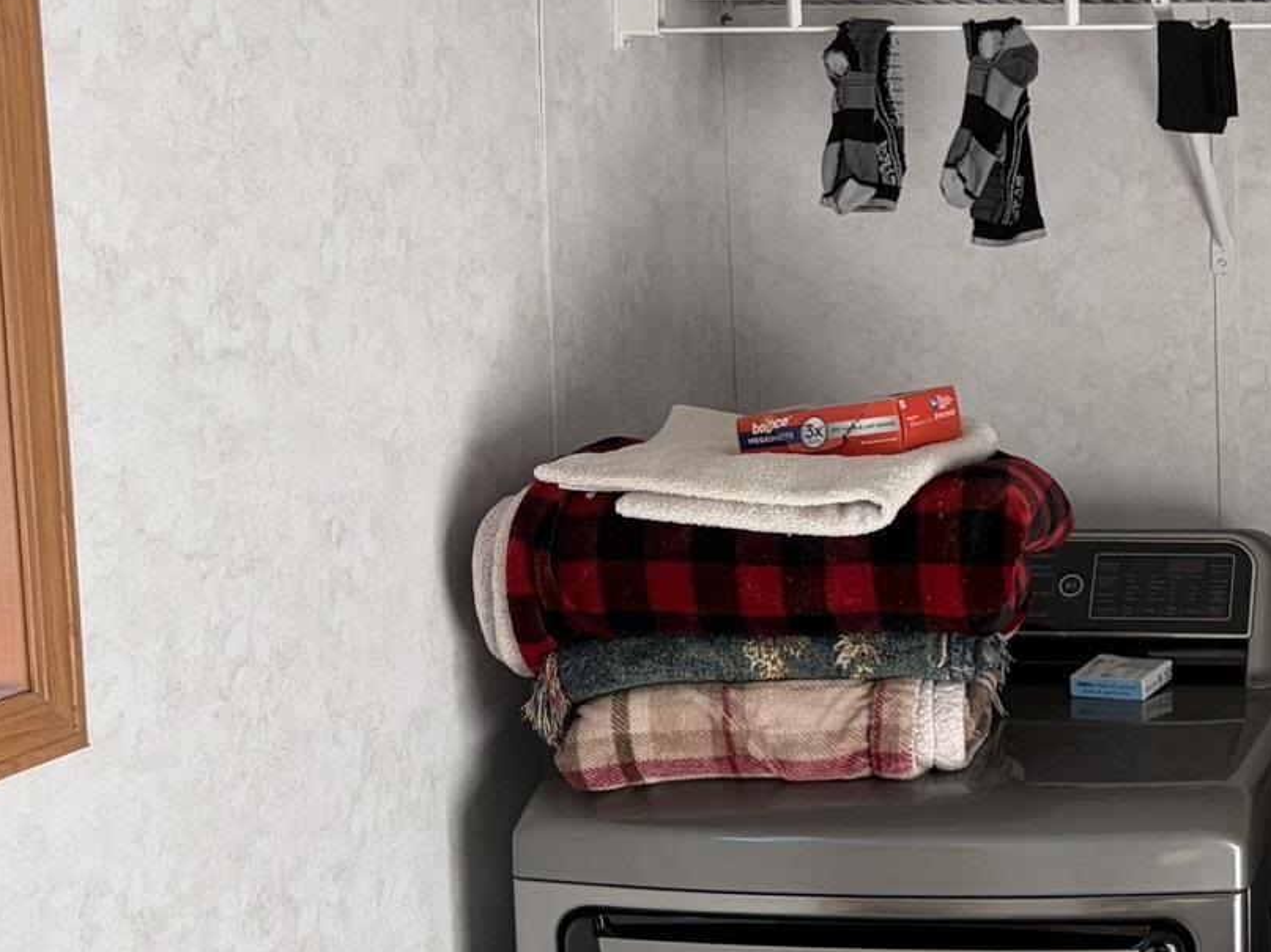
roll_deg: -0.6
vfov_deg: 22.2
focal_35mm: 66
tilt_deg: -5.9
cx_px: 1353
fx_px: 2423
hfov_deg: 27.2
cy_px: 403
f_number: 1.6
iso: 50
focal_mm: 5.96
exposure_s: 1/122
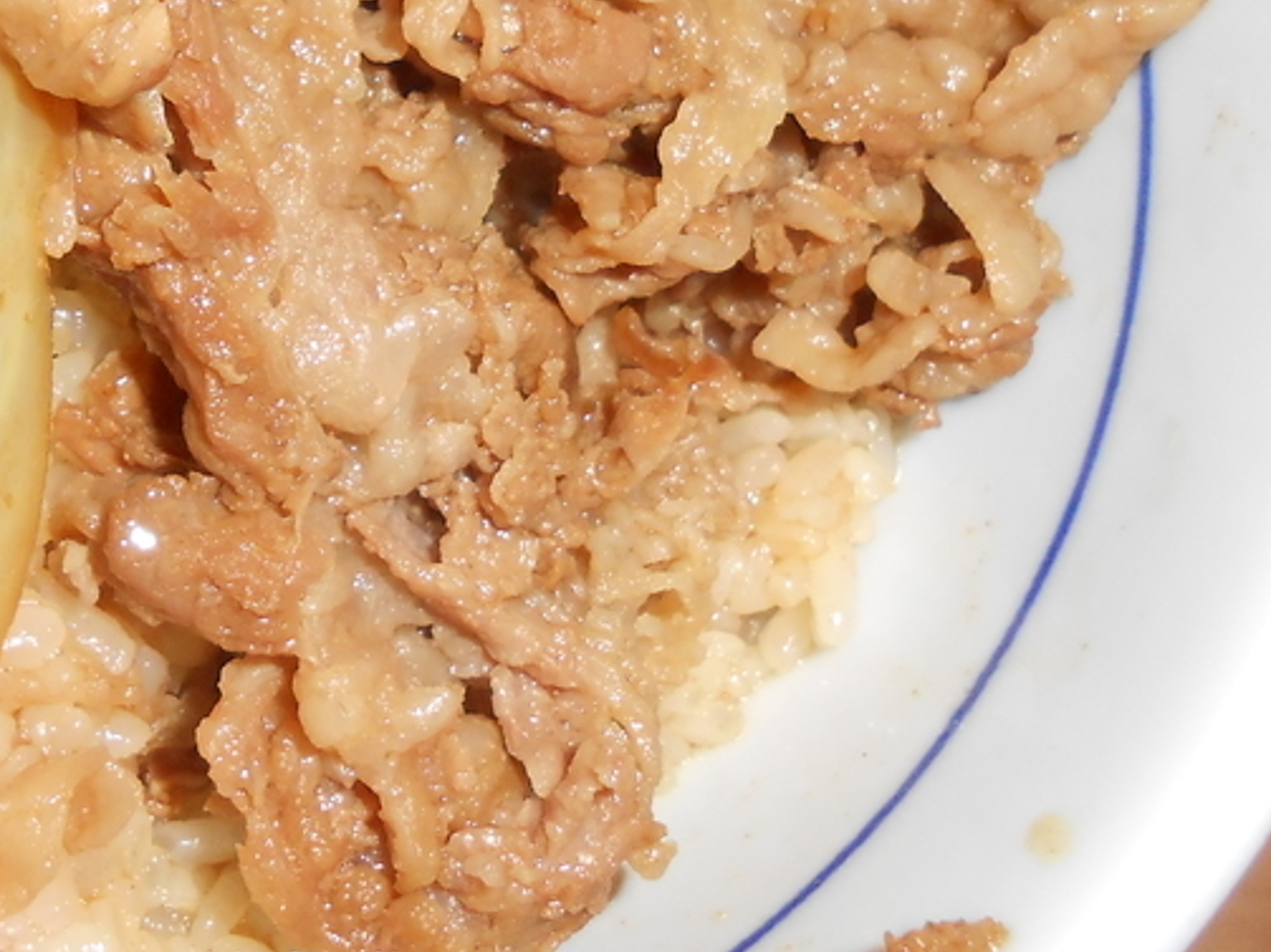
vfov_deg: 23.0
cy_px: 96
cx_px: 53
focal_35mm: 62
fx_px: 2276
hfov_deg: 29.5
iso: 200
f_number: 11.5
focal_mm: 4.6
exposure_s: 1/25
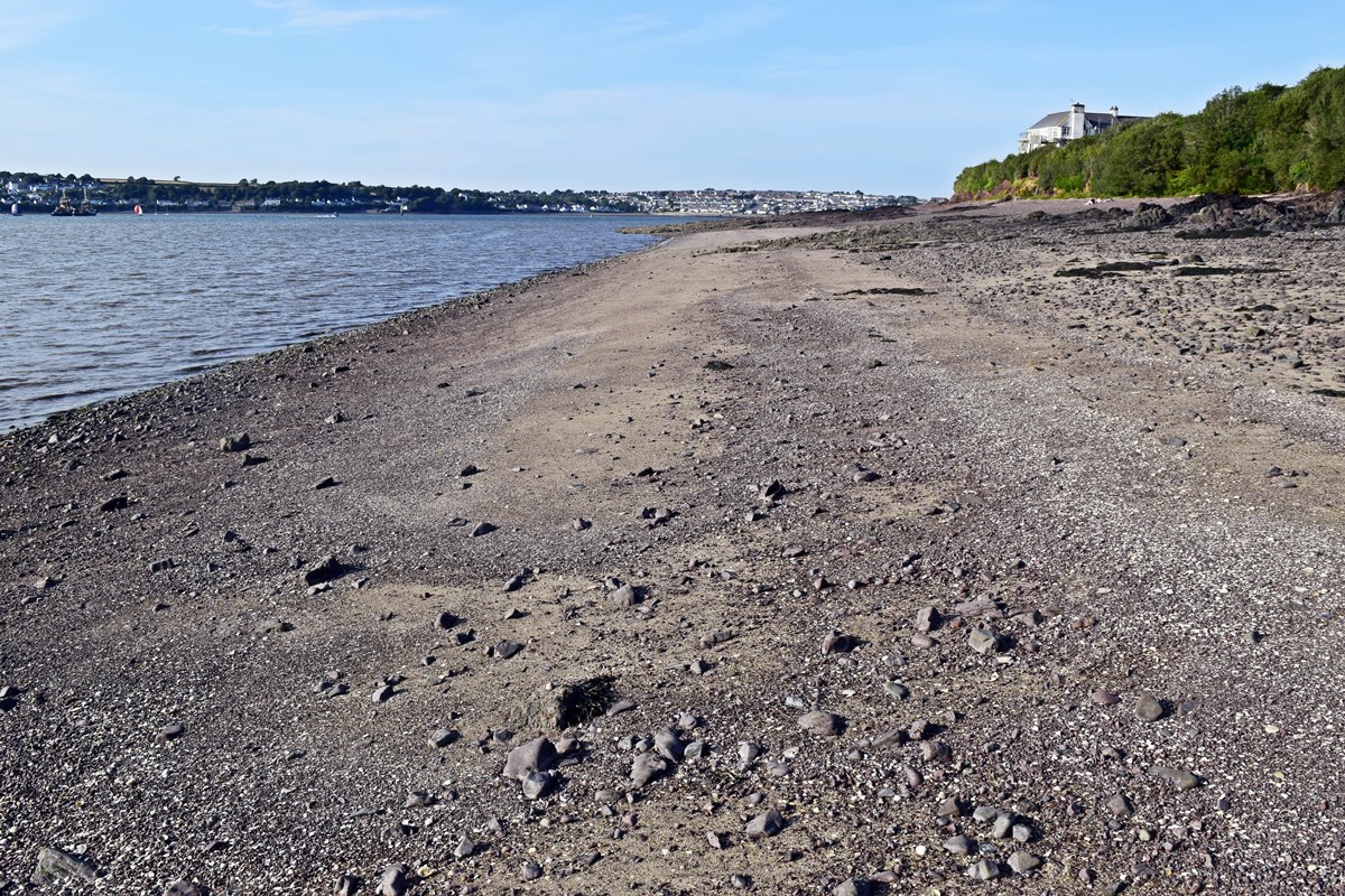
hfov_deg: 59.5
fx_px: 1177
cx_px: 672
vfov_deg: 41.7
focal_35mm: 32
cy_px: 448
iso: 360
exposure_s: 1/500
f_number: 11
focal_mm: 21
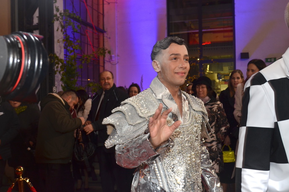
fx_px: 288
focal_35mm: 36
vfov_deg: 36.7
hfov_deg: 53.2
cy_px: 96
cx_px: 144
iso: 640
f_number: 5.6
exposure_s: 1/60
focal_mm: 24
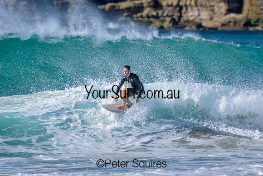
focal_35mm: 1000
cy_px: 88
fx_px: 7307
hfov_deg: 2.1
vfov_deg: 1.4
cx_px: 132
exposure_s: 1/2000
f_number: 11
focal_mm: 1000
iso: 900
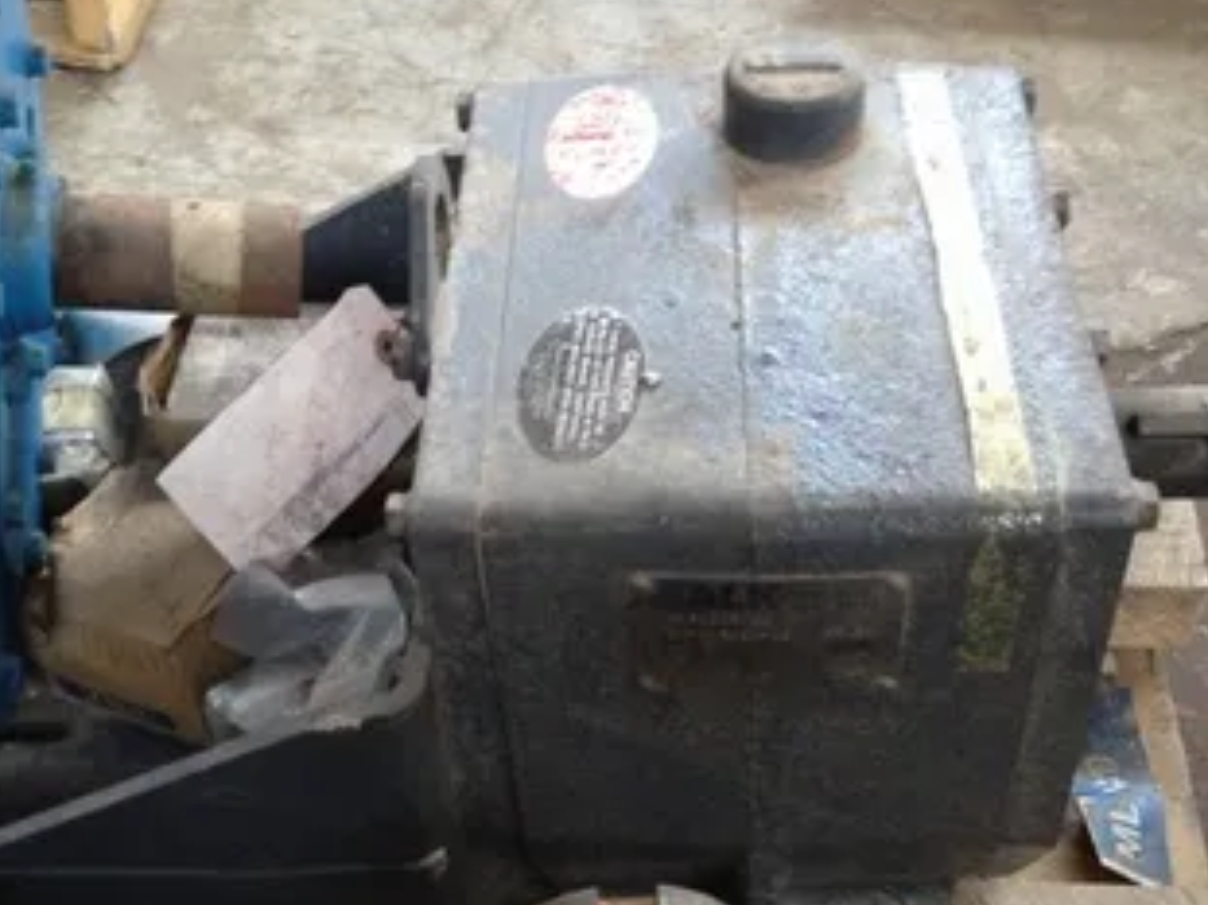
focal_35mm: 45
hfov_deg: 42.1
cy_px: 509
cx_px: 653
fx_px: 1570
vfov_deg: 32.1
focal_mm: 4.28
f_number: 2.4
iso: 320
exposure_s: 1/20
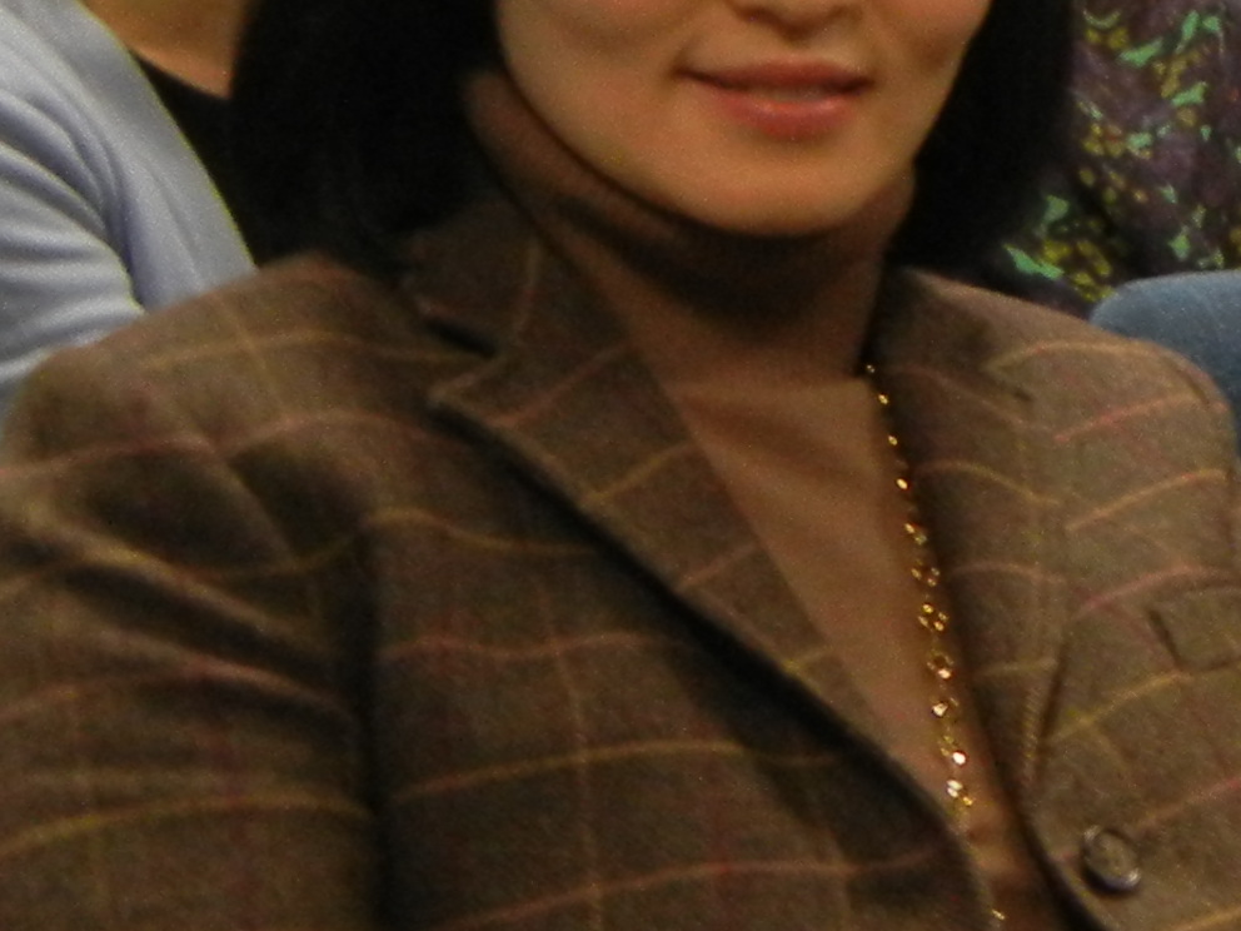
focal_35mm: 121
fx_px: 4338
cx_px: 2182
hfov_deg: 14.5
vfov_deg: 12.2
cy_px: 165
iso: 400
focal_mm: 5.4
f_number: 3.5
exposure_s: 1/21.1
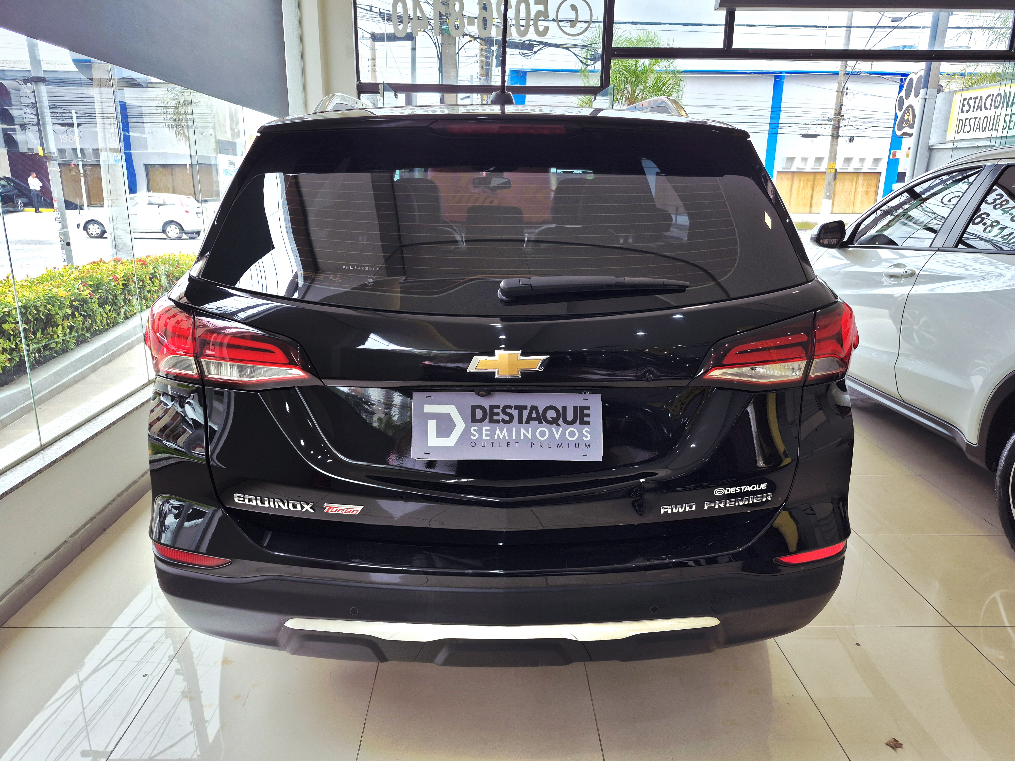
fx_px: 674
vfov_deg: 58.9
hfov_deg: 73.9
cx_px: 508
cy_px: 380
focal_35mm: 23
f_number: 1.8
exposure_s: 1/120
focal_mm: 5.4
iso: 25
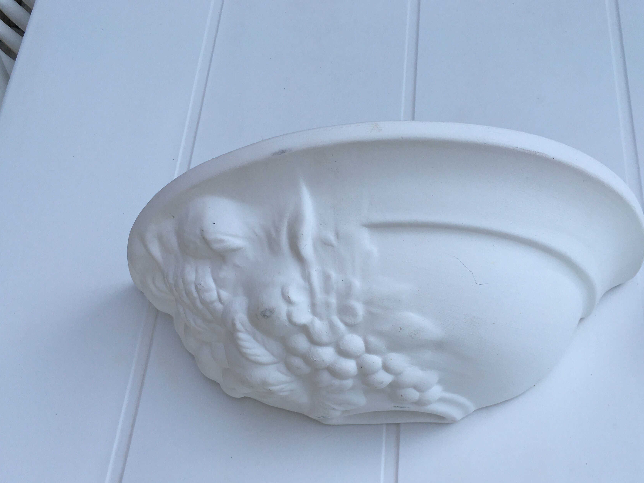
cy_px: 276
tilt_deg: -64.5
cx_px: 340
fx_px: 651
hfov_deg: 52.6
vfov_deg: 40.6
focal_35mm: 35
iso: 25
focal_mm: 4.15
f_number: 2.2
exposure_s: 1/503
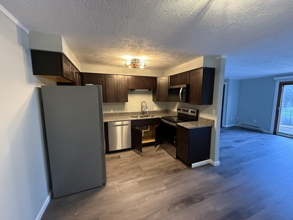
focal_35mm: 14
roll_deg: -0.2
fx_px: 119
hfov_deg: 102.1
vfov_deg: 85.7
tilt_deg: -6.6
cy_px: 110
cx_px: 146
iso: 800
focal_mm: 2.22
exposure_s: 1/60
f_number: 2.2
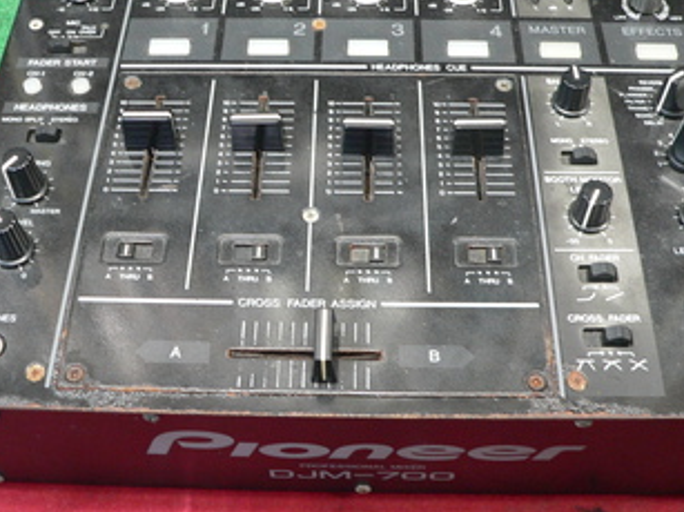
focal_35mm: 47
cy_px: 199
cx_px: 325
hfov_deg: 40.4
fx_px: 928
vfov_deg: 30.8
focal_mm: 6.4
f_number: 2.8
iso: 200
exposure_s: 1/8
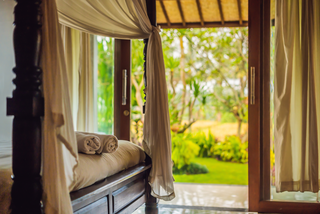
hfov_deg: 39.6
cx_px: 160
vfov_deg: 27.0
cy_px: 107
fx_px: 444
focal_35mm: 50
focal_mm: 50
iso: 320
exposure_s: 1/100
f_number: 2.2
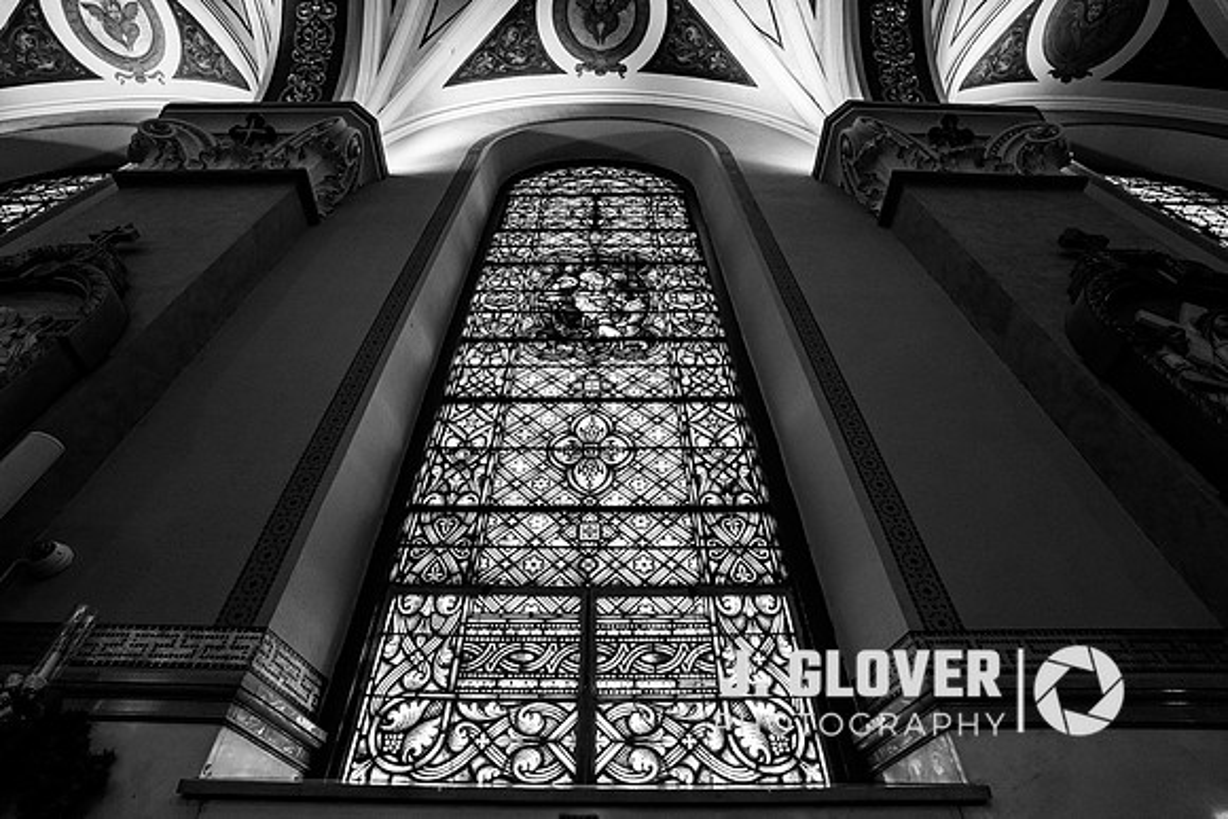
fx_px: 598
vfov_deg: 68.8
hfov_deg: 91.5
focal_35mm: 18
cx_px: 603
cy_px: 397
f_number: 4
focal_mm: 17
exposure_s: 1/160
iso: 1600
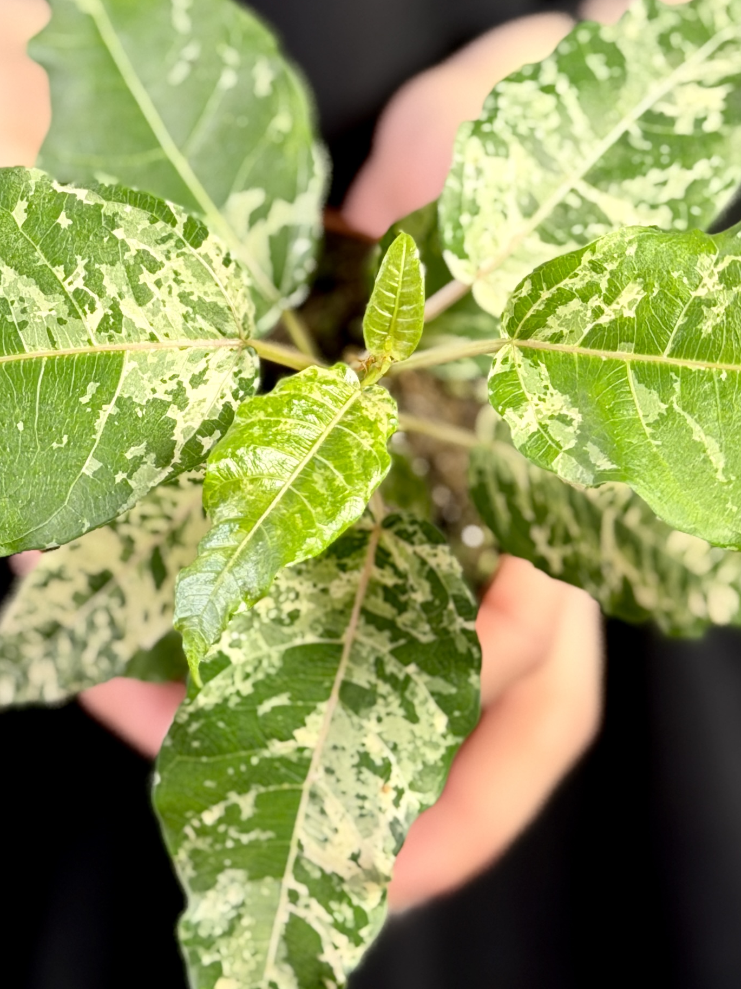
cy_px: 166
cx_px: 362
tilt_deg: -20.5
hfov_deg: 14.0
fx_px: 3026
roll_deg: +0.0
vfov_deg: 18.3
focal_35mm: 106
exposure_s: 1/60
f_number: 1.78
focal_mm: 6.76
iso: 100
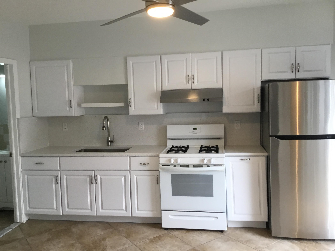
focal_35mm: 31
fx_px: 300
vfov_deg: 45.4
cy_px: 126
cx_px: 168
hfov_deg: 58.4
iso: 40
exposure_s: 1/33
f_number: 2.4
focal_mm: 3.3
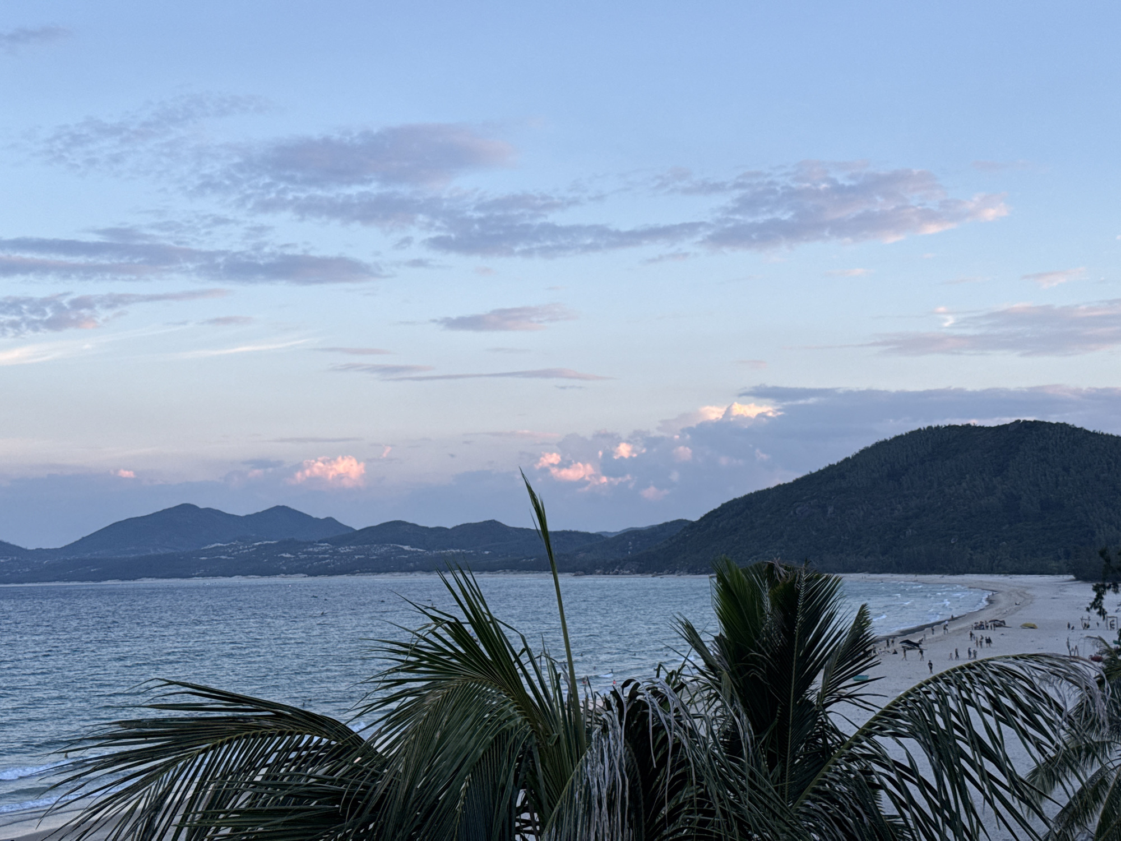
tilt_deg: +5.4
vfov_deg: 30.3
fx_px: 1554
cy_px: 420
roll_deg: +1.4
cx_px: 560
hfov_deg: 39.7
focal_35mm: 48
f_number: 1.78
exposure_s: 1/493
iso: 64
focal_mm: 6.76
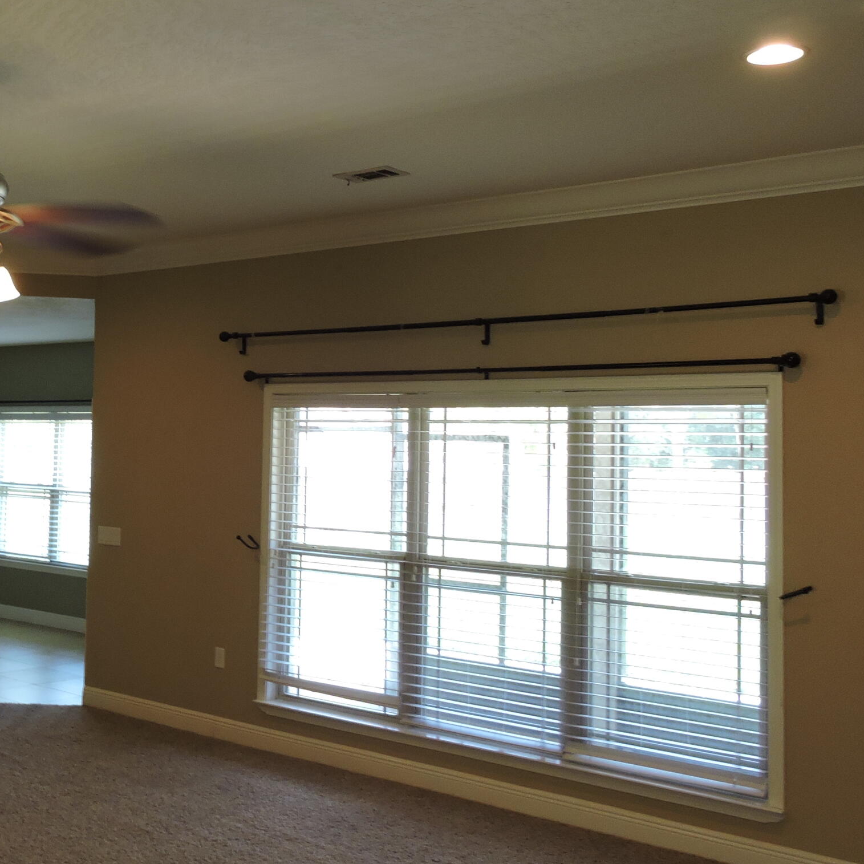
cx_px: 130
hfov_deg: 38.0
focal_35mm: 42
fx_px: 1186
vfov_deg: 40.0
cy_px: 388
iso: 180
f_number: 3.3
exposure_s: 1/30
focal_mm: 4.3
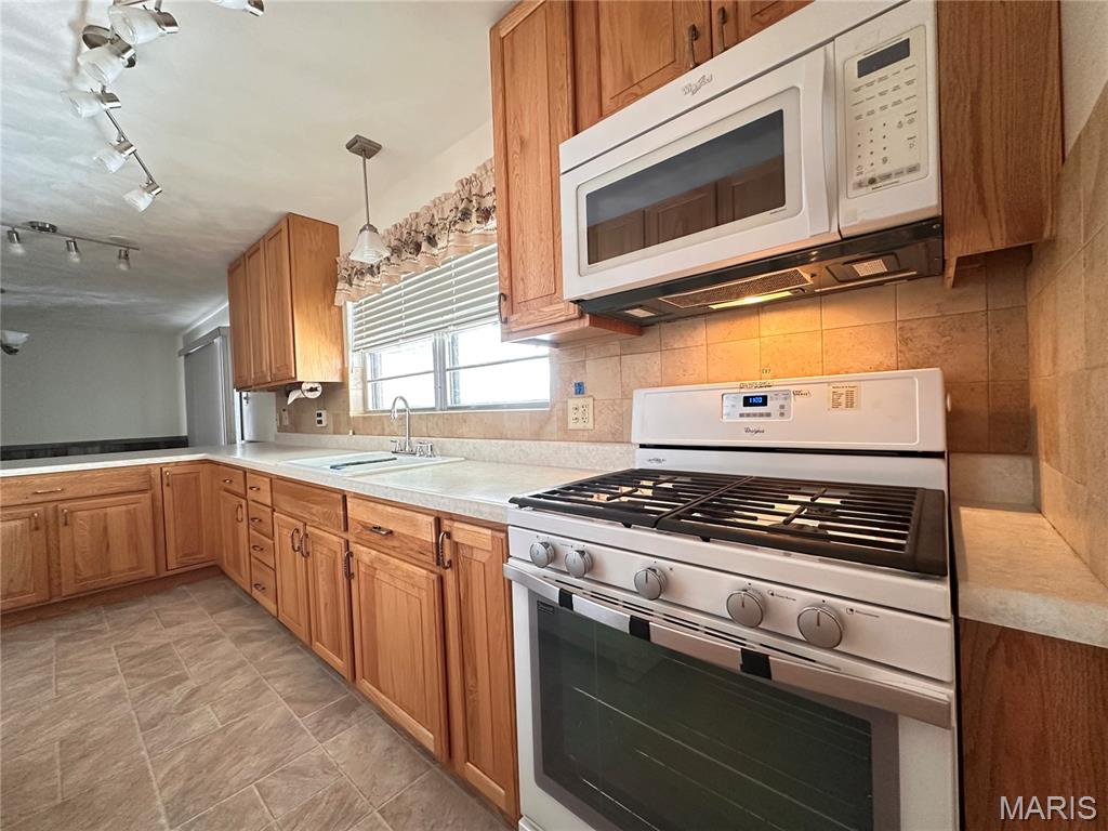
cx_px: 554
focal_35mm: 14
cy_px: 416
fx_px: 448
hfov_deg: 102.1
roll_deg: +1.7
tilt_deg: -0.5
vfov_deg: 85.7
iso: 400
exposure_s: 1/60
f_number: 2.2
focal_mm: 2.22
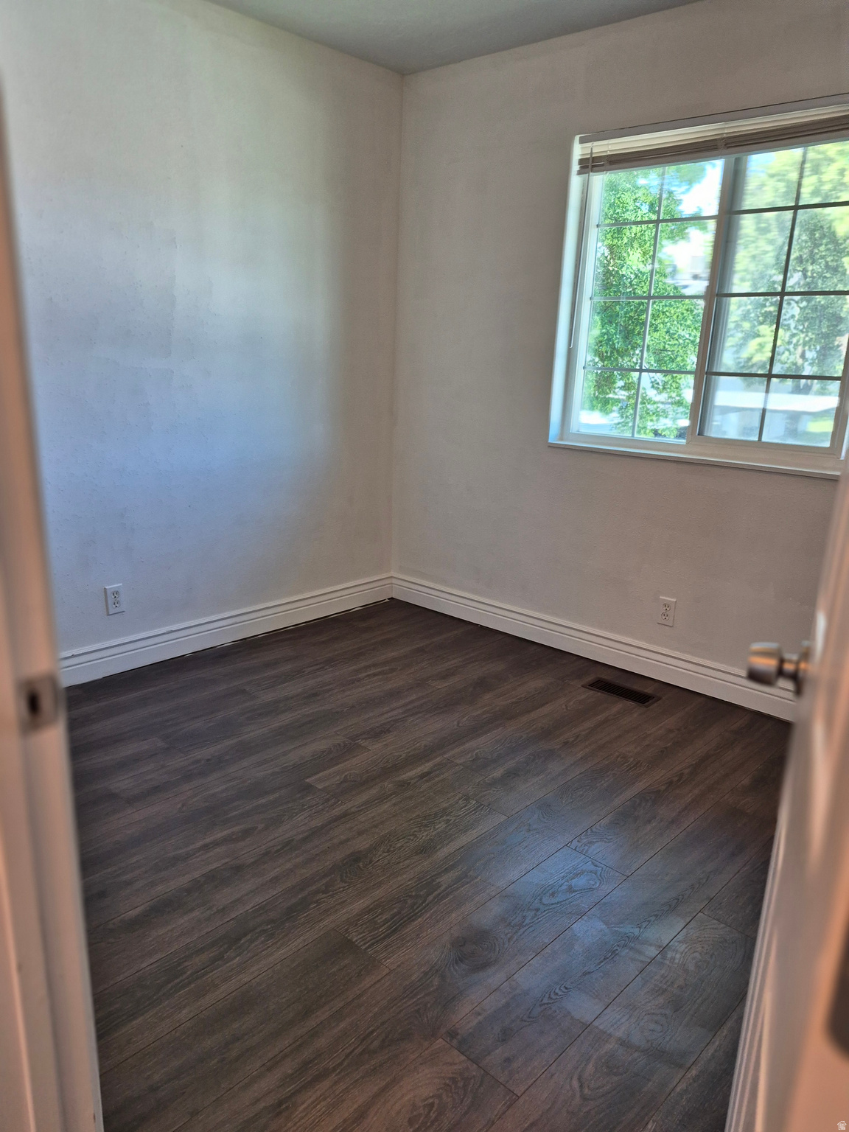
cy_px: 566
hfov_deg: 58.9
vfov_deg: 73.9
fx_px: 752
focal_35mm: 23
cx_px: 424
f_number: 1.8
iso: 125
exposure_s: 1/120
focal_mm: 5.4
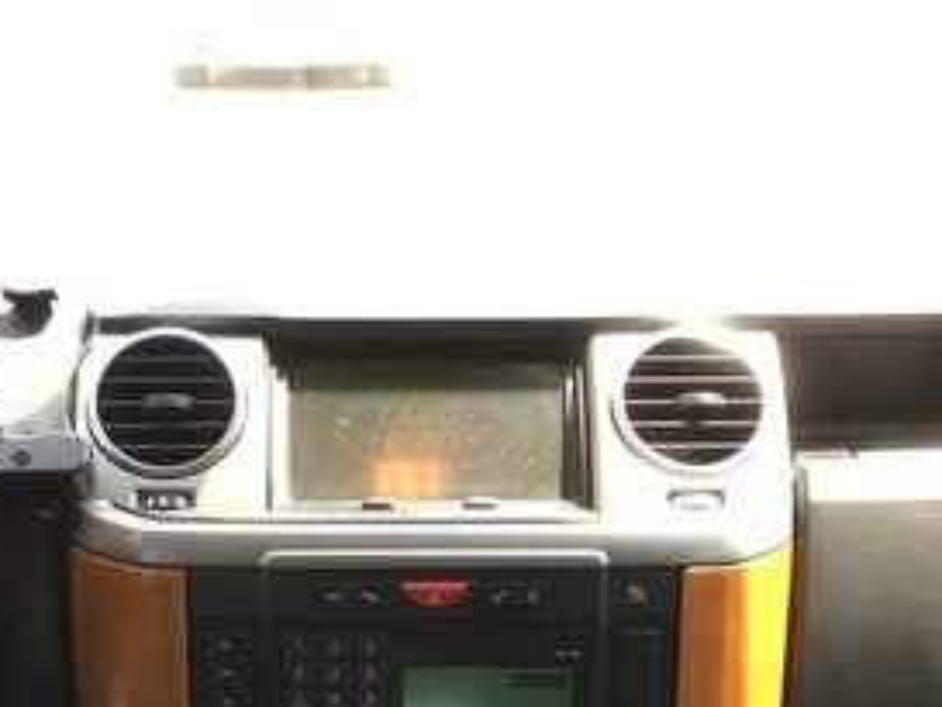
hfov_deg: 27.7
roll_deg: +0.5
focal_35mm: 70
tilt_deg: -23.9
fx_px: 1906
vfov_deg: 20.0
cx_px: 397
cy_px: 798
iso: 40
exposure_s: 1/100
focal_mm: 4.15
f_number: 2.2
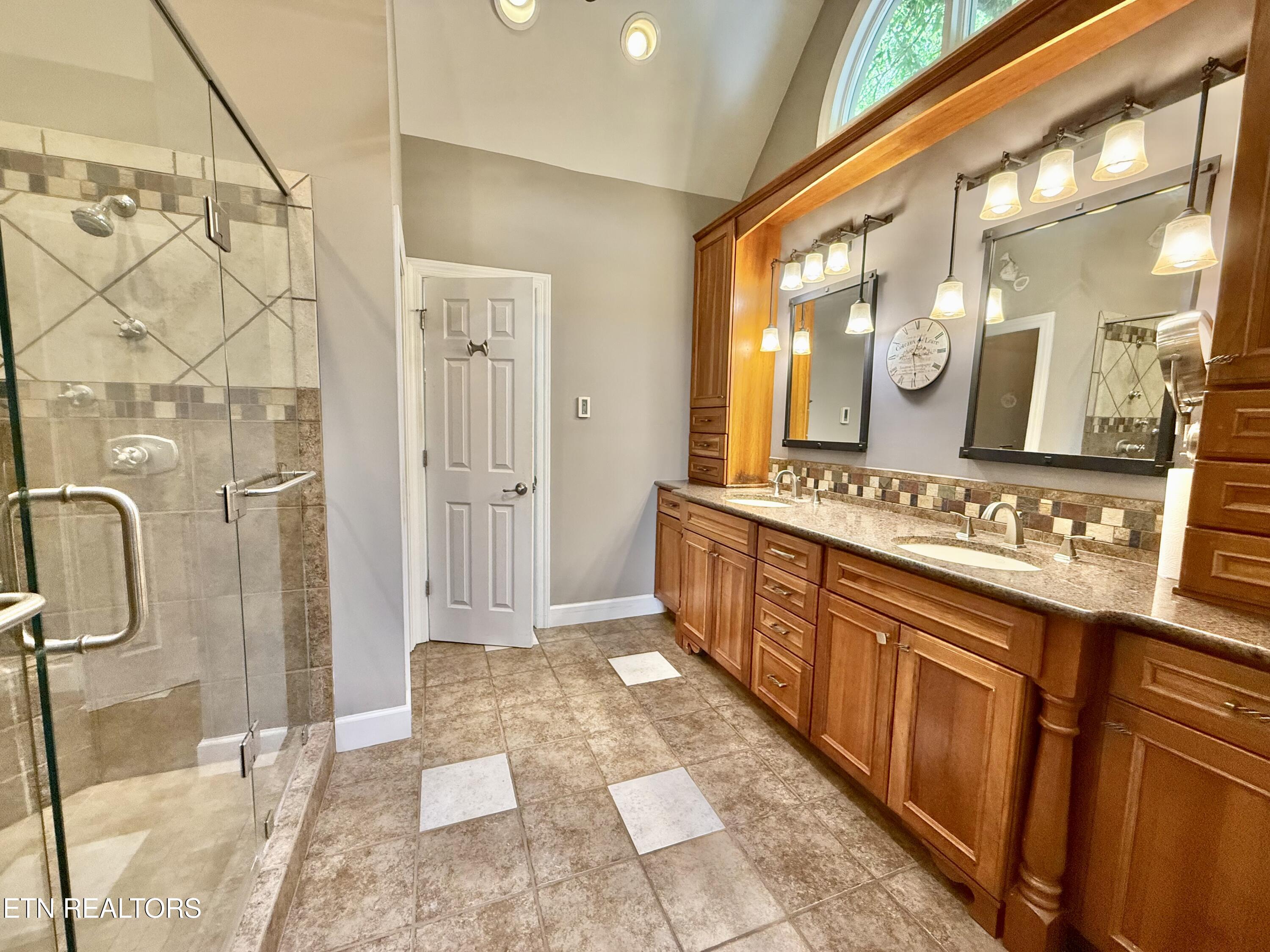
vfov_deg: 85.7
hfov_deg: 102.1
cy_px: 476
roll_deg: -1.7
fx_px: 514
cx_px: 635
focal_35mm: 14
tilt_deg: -5.0
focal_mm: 2.22
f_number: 2.2
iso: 320
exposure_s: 1/120
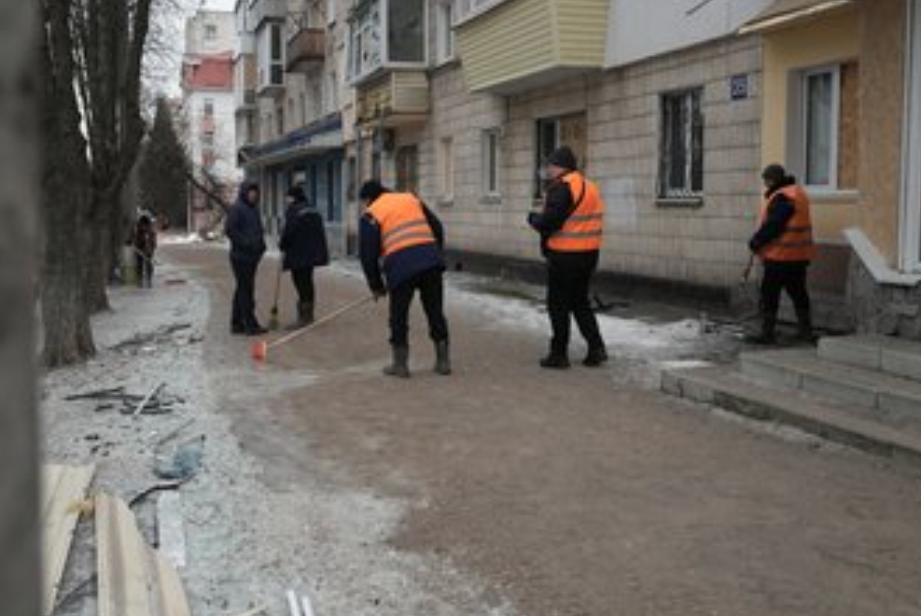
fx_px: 871
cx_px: 403
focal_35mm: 34
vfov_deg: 38.9
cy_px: 270
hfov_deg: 55.6
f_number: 2.8
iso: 160
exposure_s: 1/200
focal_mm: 28
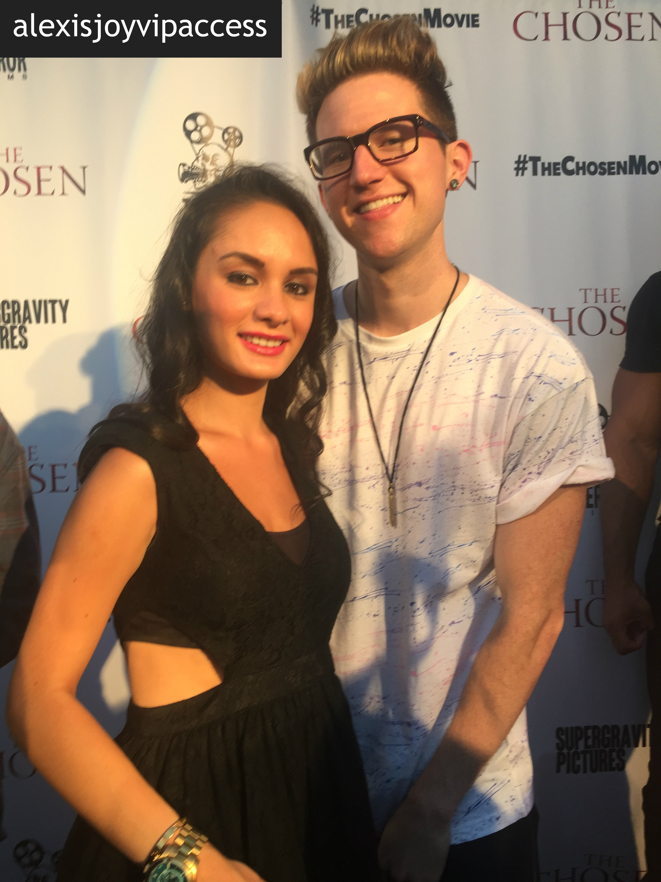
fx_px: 738
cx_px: 330
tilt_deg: -0.3
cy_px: 441
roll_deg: +1.4
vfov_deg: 61.7
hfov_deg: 48.2
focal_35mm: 29
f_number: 2.2
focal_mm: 4.15
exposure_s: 1/60
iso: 32
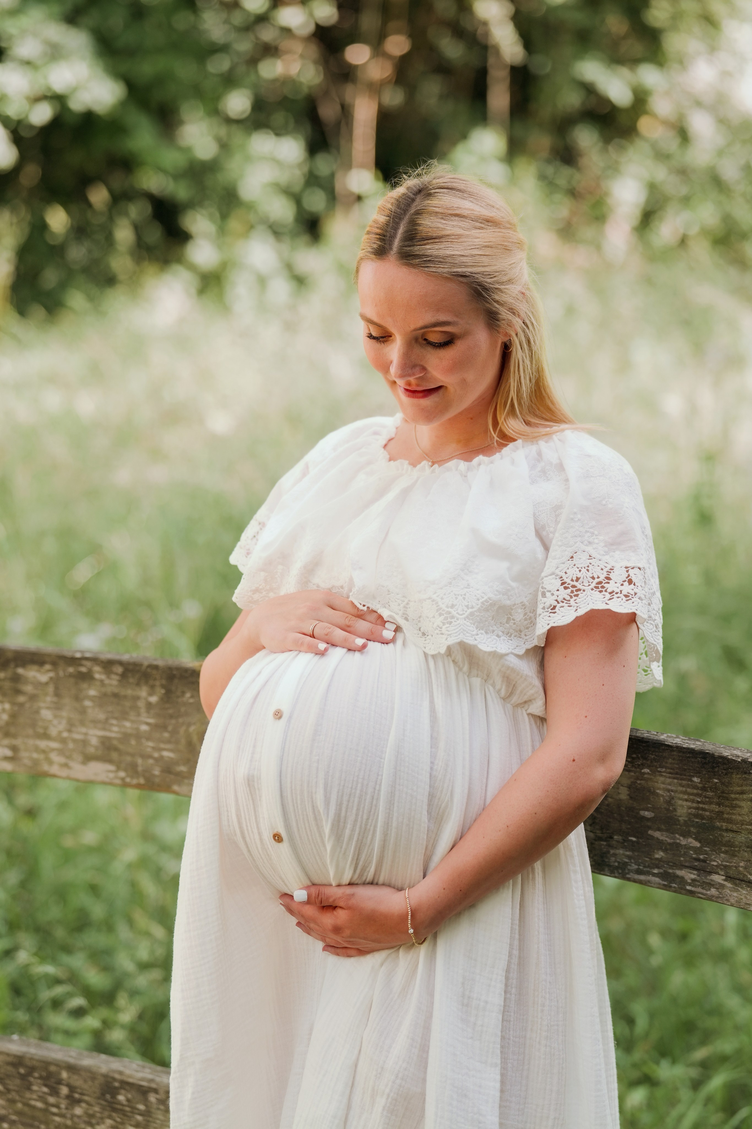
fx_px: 2851
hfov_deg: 15.0
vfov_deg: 22.4
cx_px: 376
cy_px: 564
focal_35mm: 91
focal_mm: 91
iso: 320
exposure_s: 1/200
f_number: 3.2
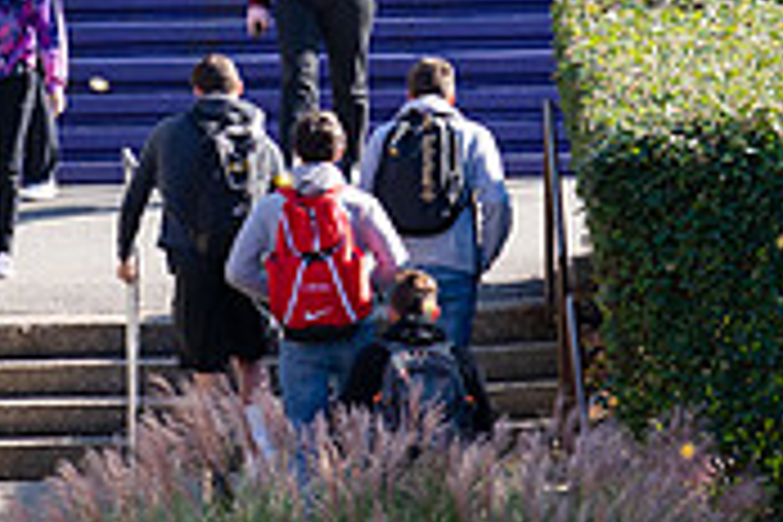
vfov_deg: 1.4
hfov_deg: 2.1
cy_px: -43
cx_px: 198
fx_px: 21770
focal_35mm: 1001
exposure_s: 1/400
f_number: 5.6
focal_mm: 300
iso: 250
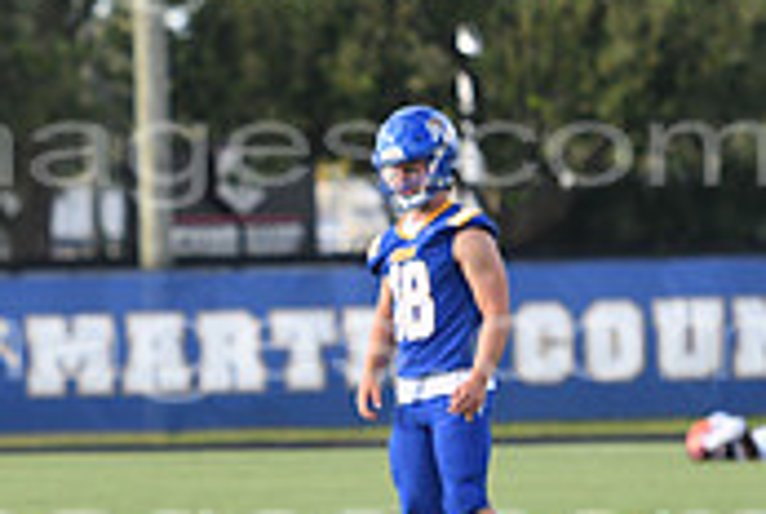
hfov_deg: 3.0
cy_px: 445
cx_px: -213
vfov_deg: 2.0
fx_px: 14444
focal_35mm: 678
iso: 200
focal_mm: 135
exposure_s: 1/800
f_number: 4
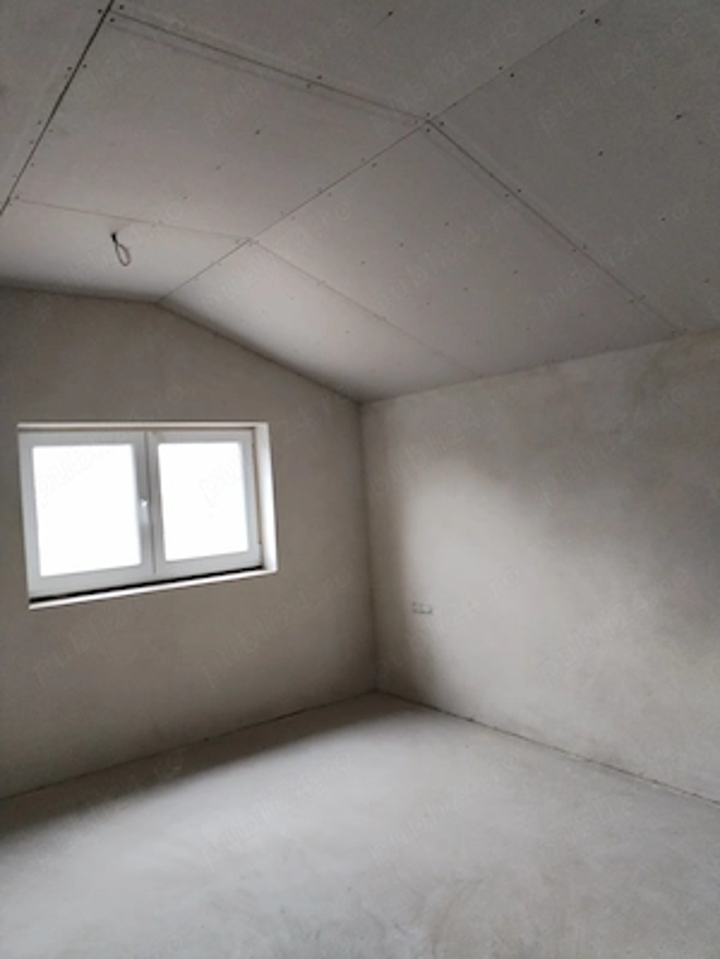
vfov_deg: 67.3
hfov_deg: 53.1
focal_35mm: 26
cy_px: 480
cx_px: 360
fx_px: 721
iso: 345
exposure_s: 1/60
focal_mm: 4.75
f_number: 1.8
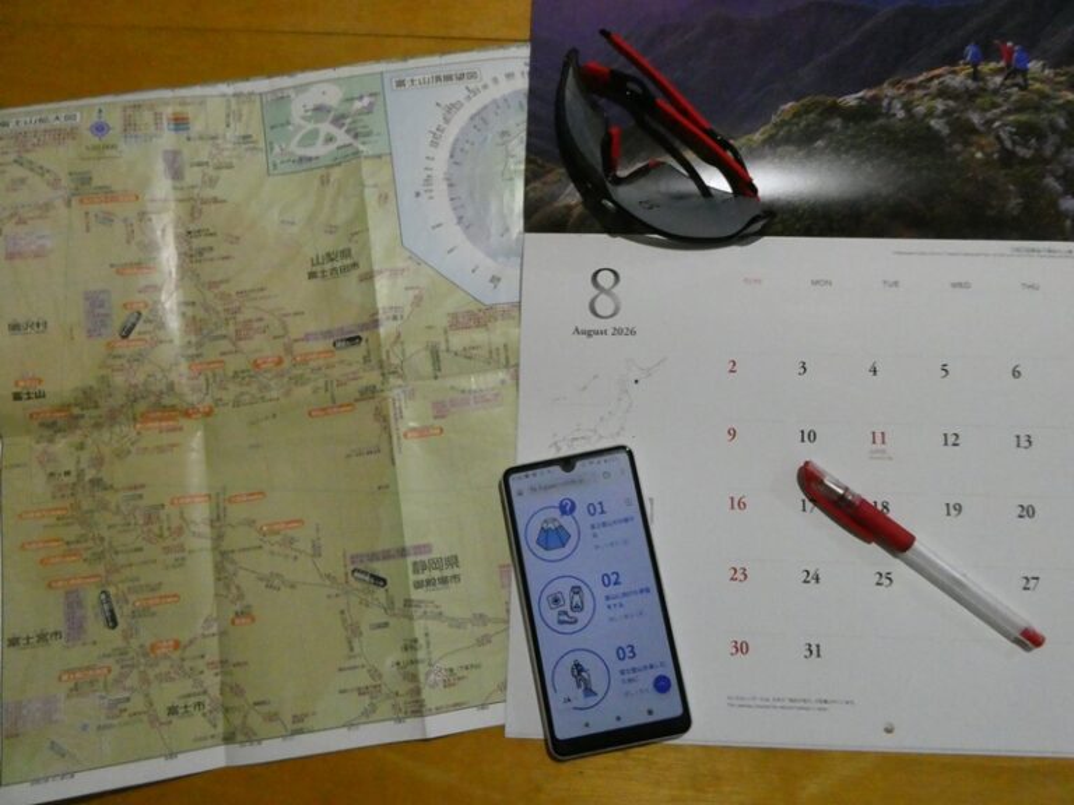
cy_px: 402
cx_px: 537
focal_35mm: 24
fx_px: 745
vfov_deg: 56.8
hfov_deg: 71.6
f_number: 3.3
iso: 1600
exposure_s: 1/60
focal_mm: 4.3
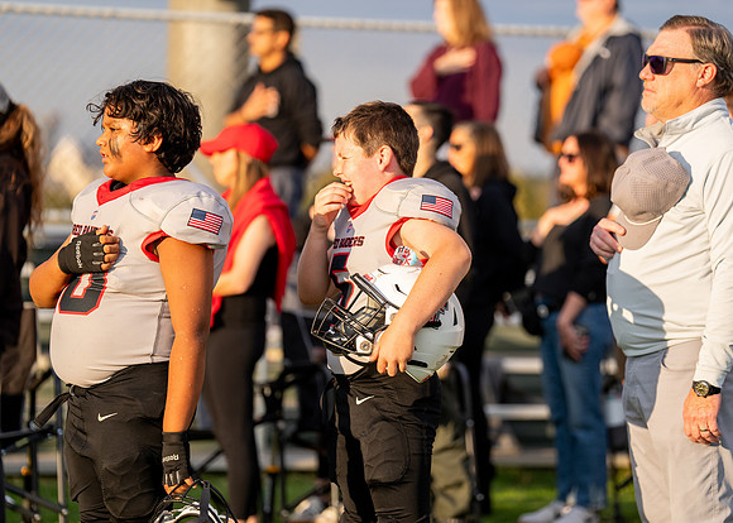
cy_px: 258
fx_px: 3178
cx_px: 385
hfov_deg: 13.2
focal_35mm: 153
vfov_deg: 9.4
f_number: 2.8
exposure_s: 1/2000
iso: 400
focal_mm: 143
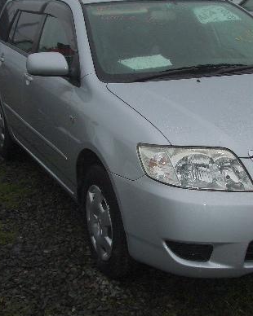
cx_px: 189
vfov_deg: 28.7
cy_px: 127
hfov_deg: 22.9
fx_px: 618
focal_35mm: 66
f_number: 4.6
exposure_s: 1/320
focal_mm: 6.8
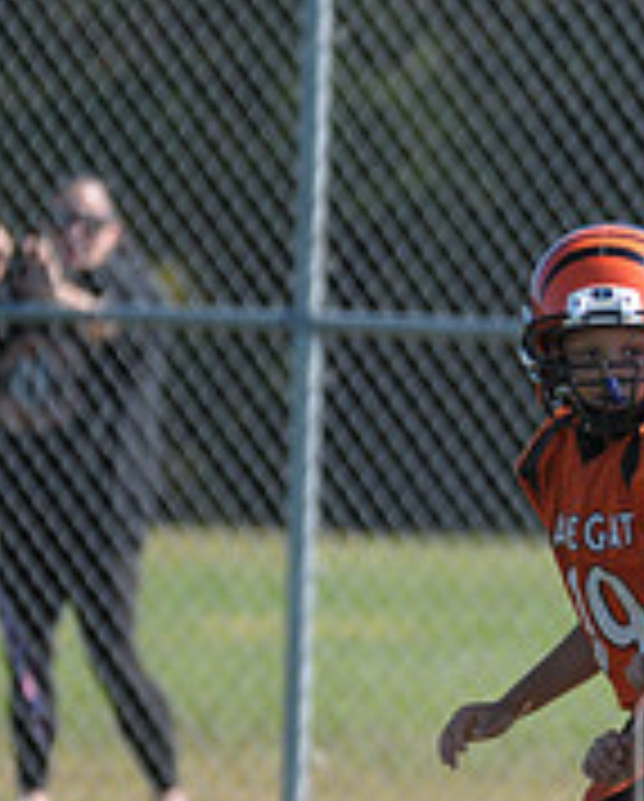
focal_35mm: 1281
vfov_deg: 1.5
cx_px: 1171
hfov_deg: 1.2
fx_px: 30442
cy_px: 853
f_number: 4
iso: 640
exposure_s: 1/2500
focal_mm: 280
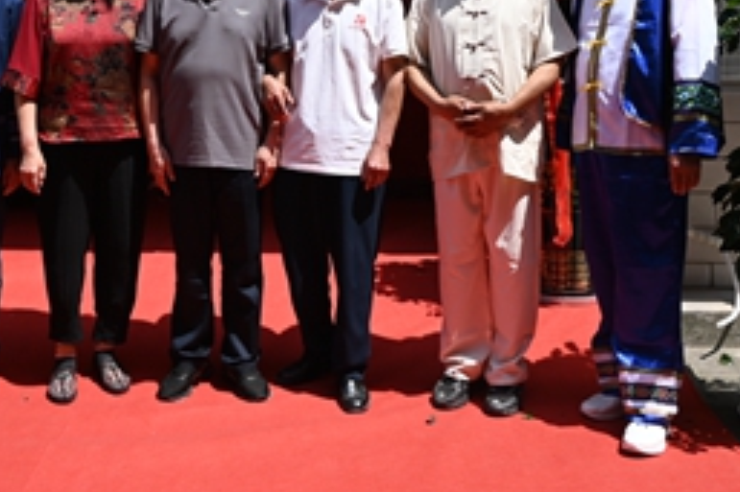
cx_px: 279
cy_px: 56
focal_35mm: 56
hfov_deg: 35.5
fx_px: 1150
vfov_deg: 23.6
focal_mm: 24
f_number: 6.3
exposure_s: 1/320
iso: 100
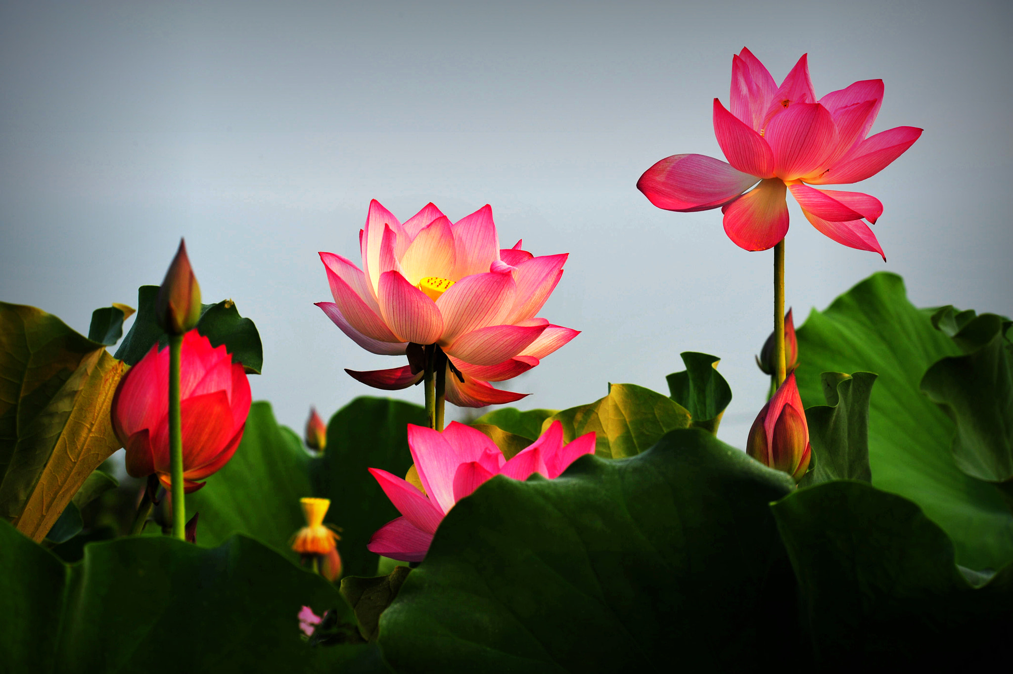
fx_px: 3375
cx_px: 506
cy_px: 337
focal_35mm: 120
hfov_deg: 17.1
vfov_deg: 11.4
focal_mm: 120
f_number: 13
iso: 200
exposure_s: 1/160
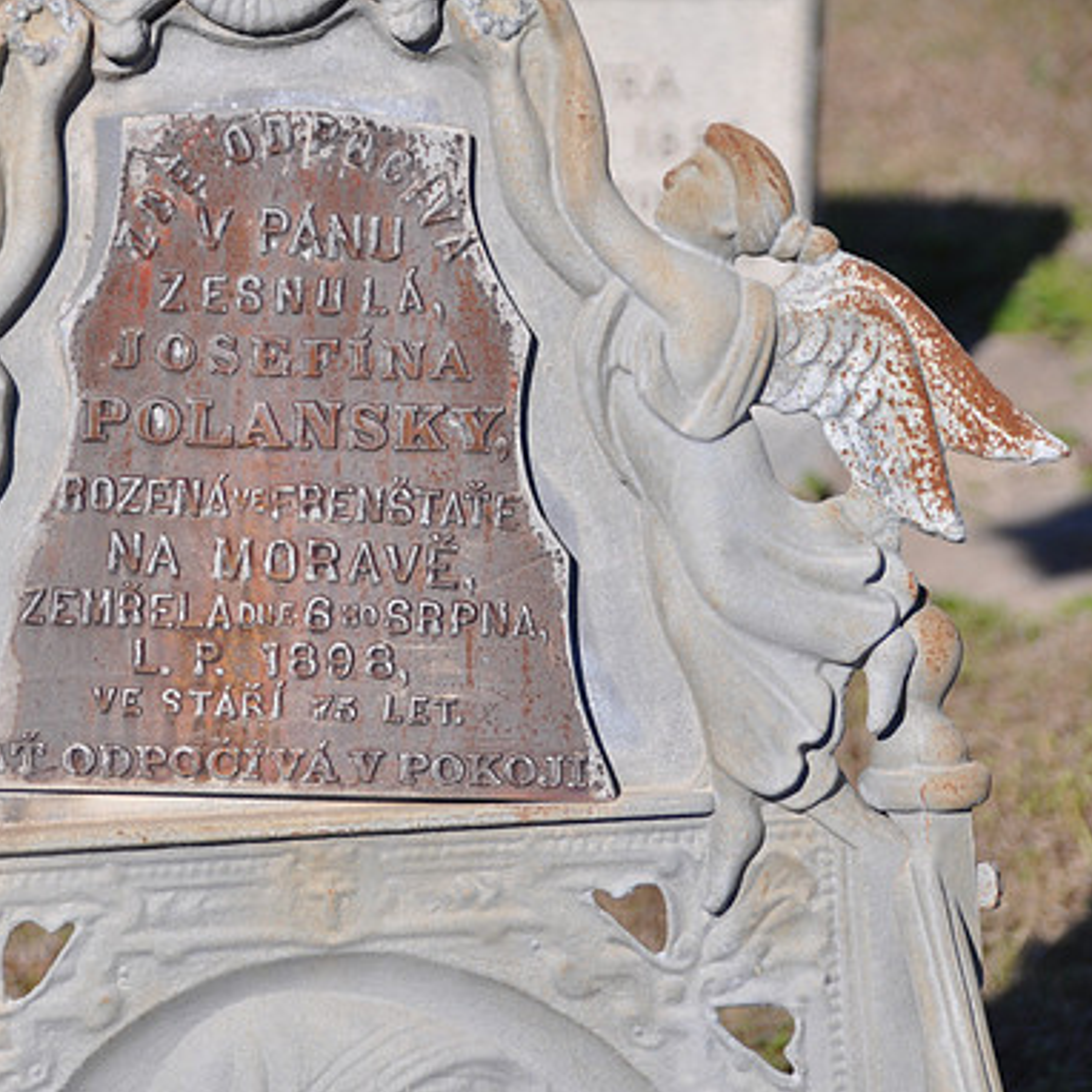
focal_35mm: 197
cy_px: 547
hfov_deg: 8.9
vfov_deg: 8.9
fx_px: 7031
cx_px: 320
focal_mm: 102
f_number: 6.3
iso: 200
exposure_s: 1/640
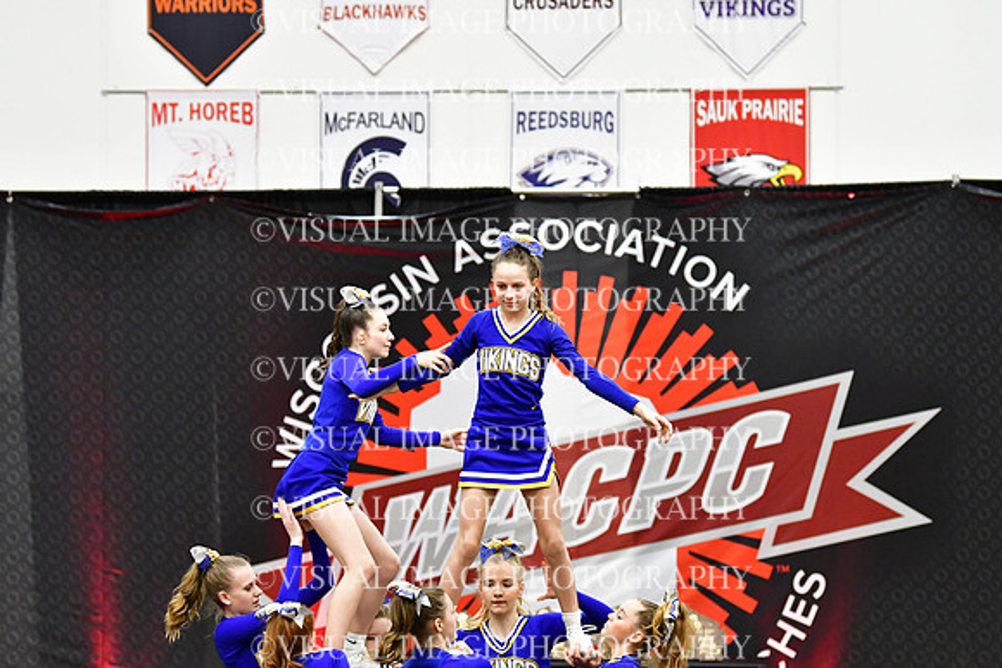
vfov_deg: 9.0
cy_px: 334
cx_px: 501
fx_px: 4259
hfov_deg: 13.4
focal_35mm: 153
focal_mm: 102
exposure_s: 1/500
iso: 5000
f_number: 3.2
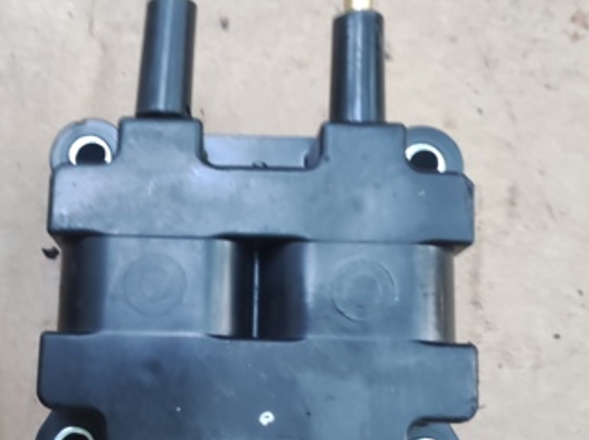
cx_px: 190
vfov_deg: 41.5
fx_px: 578
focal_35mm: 34
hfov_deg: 52.8
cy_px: 263
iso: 1115
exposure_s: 1/33
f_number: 1.79
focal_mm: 4.74
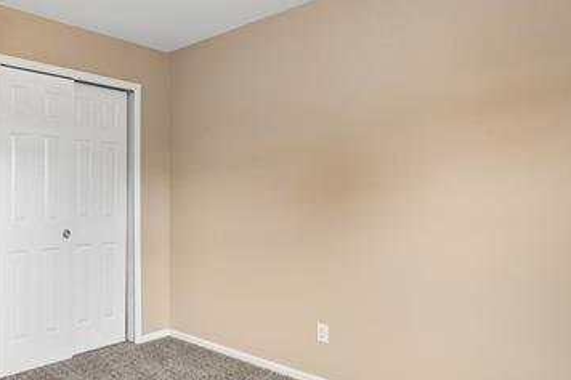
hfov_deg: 62.4
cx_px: 124
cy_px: 186
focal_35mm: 27
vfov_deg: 47.9
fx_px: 428
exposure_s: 1/15
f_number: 9
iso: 640
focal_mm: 10
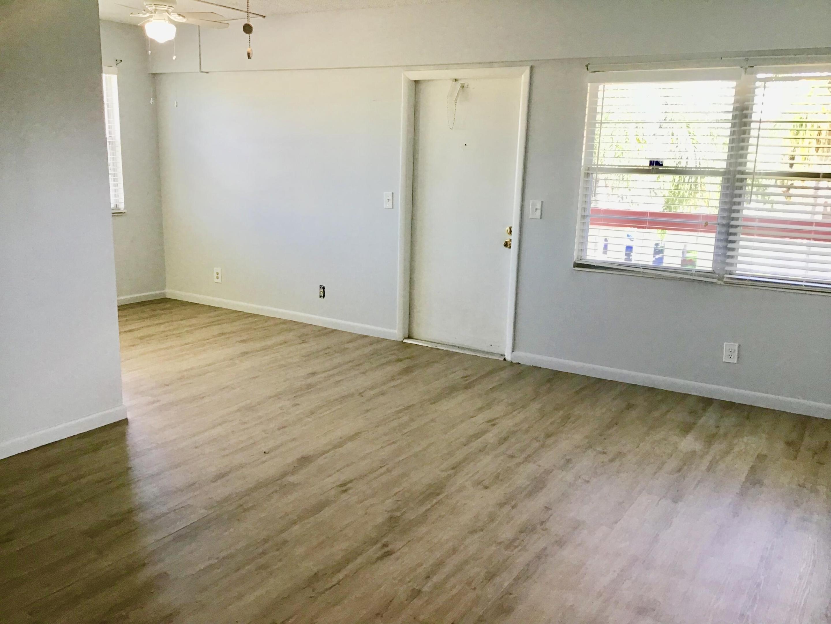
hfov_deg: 58.4
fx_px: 744
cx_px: 416
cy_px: 312
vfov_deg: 45.4
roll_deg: -1.9
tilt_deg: -11.2
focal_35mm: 31
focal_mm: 3.3
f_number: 2.4
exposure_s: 1/30
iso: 25
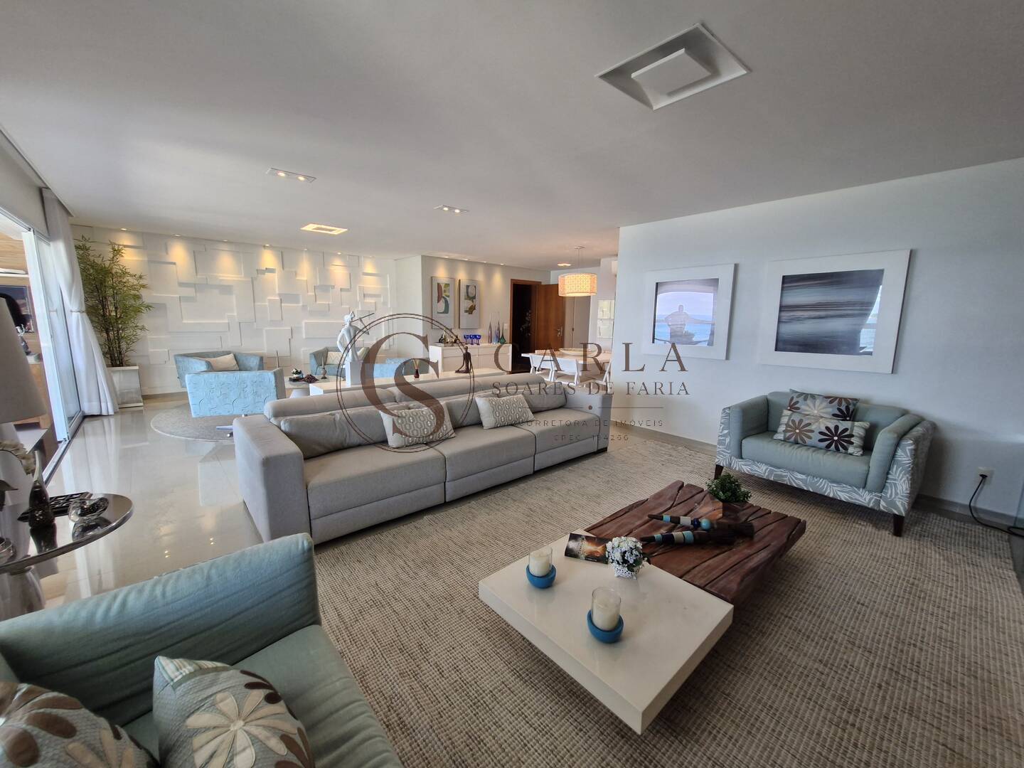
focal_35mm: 13
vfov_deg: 89.9
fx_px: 385
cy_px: 384
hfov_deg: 106.2
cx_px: 512
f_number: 2.2
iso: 100
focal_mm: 1.74
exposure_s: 1/60
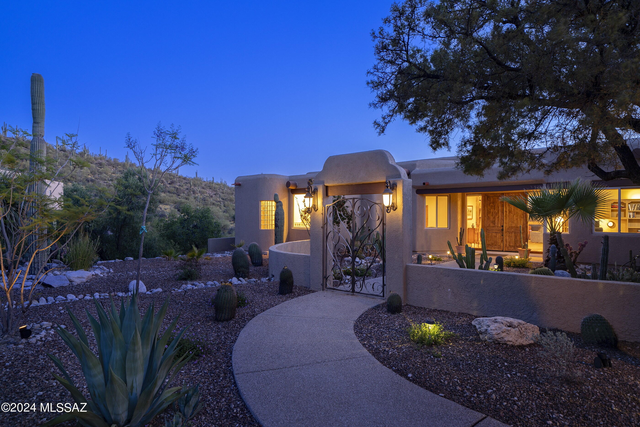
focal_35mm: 21
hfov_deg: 81.2
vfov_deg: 59.5
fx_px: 373
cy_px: 214
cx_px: 320
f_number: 4
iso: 200
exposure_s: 2
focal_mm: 21
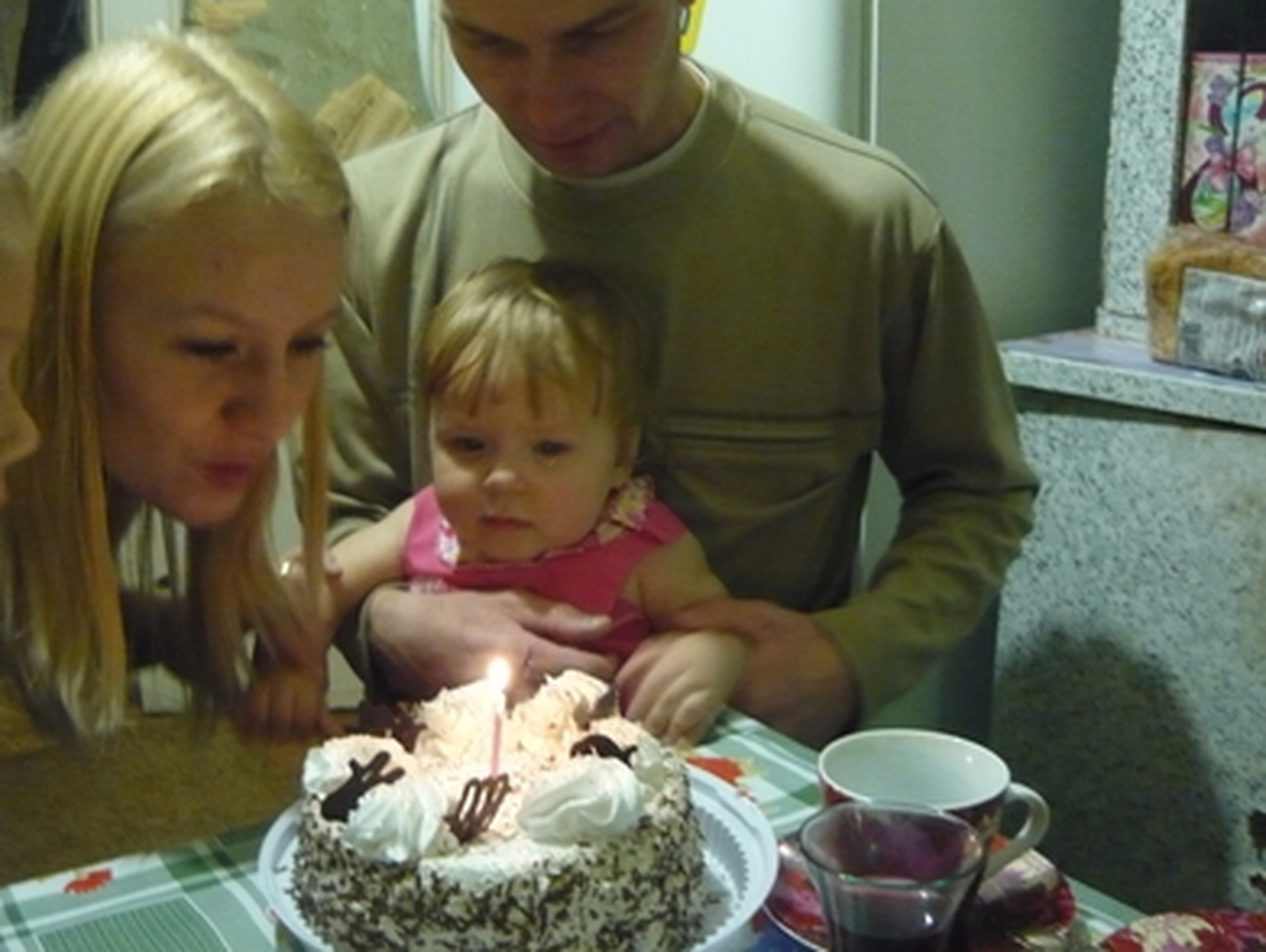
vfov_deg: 37.8
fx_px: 1391
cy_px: 444
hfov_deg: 48.9
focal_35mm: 38
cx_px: 576
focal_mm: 5.5
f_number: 2.8
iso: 800
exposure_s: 1/13
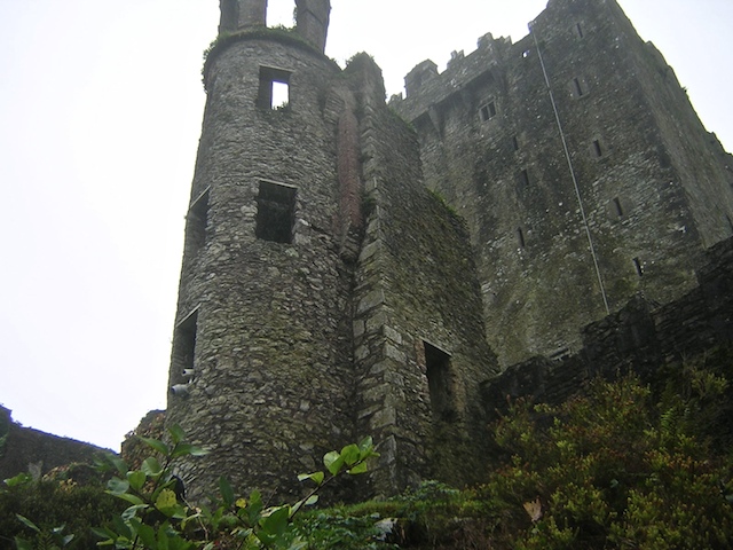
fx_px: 762
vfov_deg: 39.7
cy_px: 275
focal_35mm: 36
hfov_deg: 51.4
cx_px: 366
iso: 100
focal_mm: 4.7
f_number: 2.6
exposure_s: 1/142
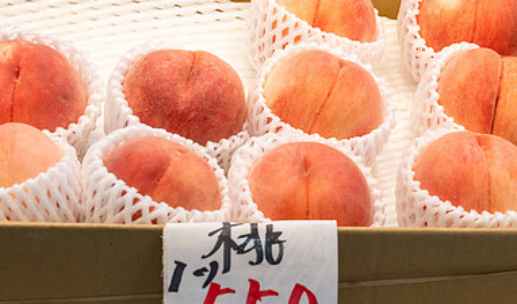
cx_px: 272
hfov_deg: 22.0
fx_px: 1331
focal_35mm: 96
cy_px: 125
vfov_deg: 13.0
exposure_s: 1/160
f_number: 5.6
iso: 640
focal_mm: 45
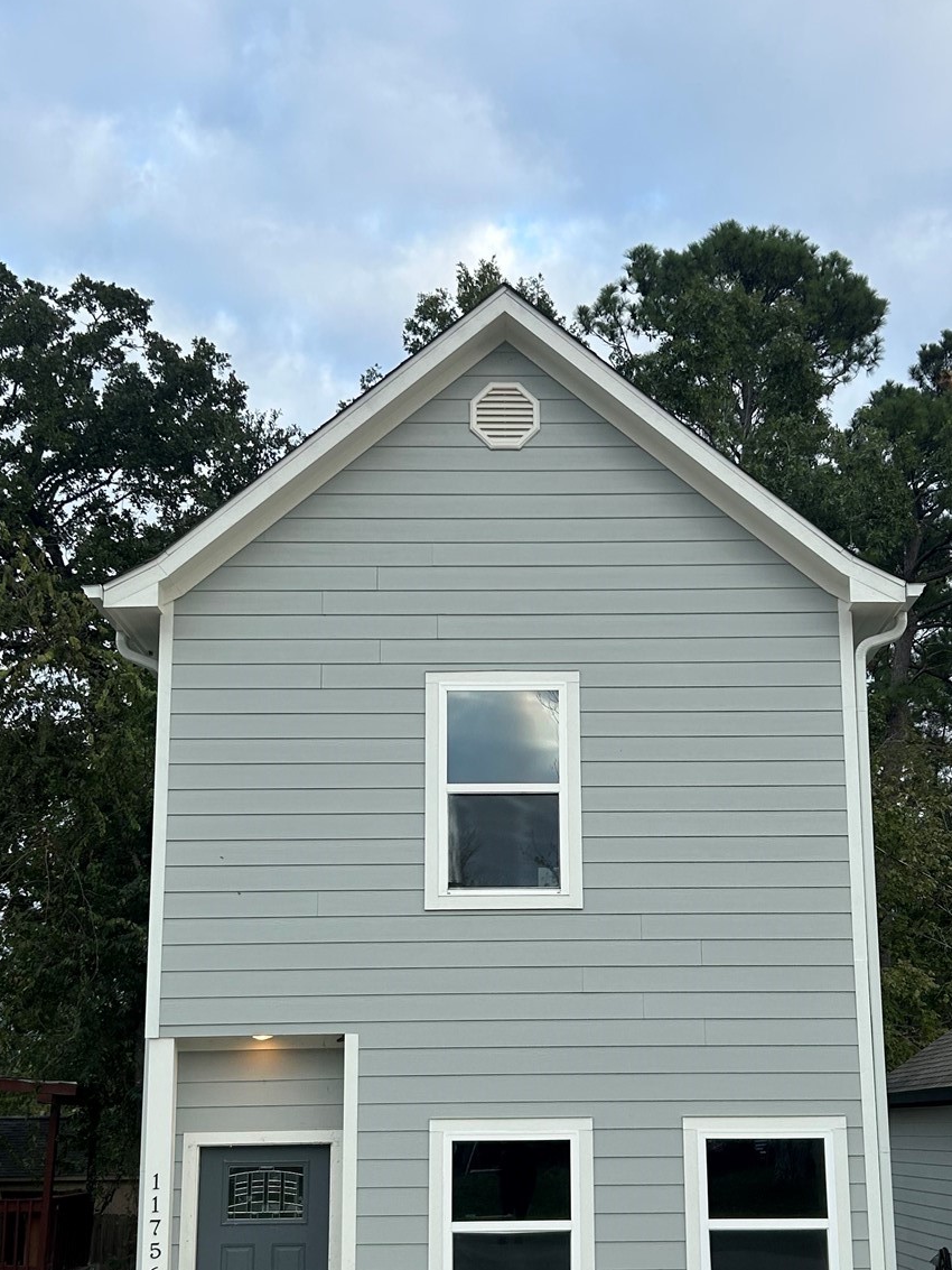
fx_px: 1723
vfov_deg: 40.2
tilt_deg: +12.4
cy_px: 794
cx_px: 551
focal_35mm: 47
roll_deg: -0.7
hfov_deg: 30.8
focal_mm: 5.7
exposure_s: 1/1089
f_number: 1.5
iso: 50
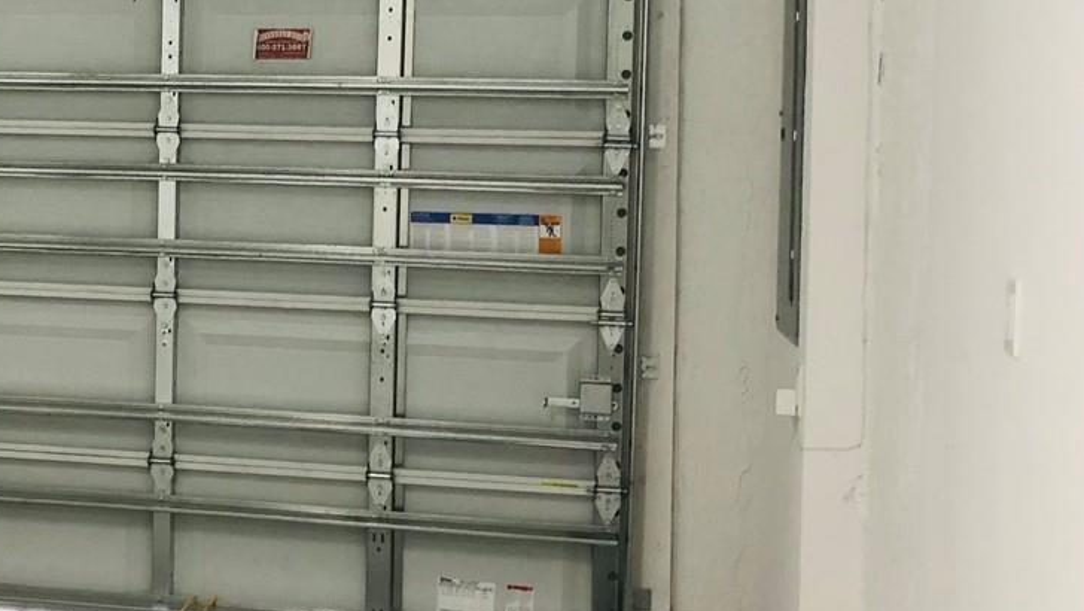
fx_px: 1926
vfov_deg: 17.9
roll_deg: -0.2
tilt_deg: -2.3
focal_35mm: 67
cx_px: 98
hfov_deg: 30.0
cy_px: 177
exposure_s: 1/15
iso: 64
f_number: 1.8
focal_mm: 4
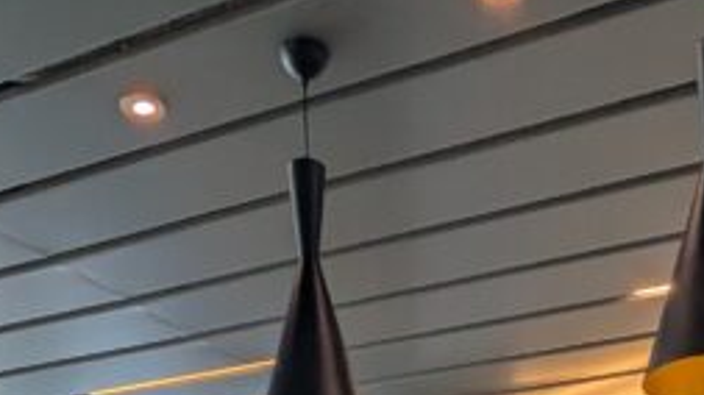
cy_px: 905
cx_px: 515
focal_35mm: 53
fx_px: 989
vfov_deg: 15.2
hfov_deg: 38.3
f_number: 1.7
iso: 45
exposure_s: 1/226
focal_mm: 2.02
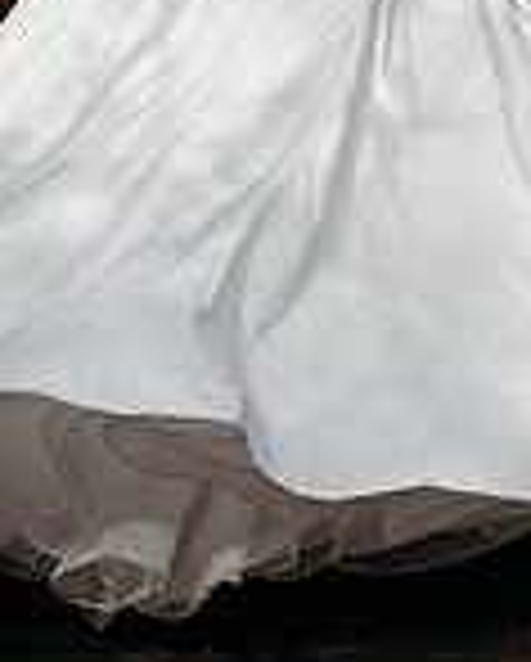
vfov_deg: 7.9
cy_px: 9
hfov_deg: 6.4
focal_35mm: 244
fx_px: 4783
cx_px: 238
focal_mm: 85
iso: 100
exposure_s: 1/6400
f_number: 1.8
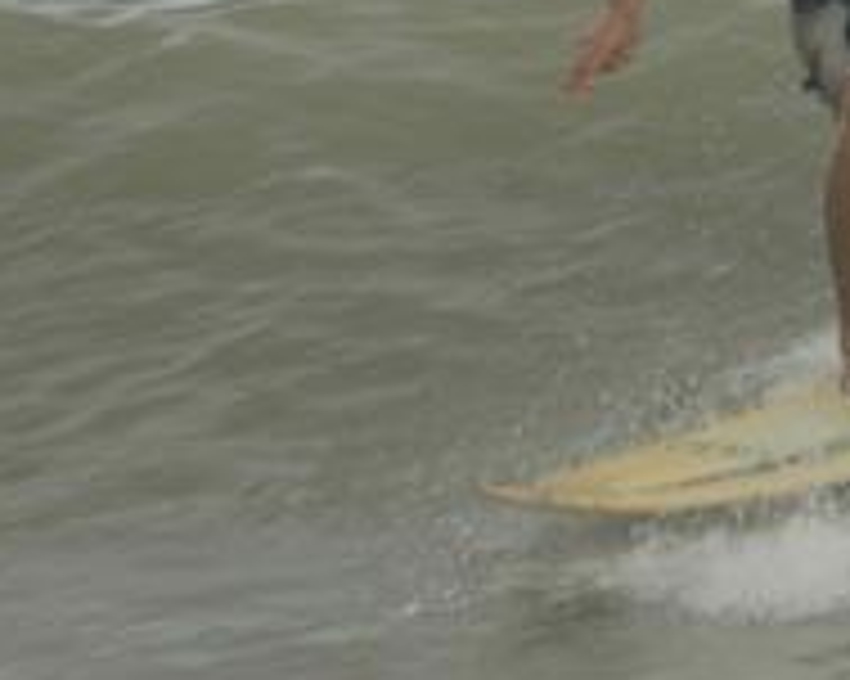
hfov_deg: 1.2
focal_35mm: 1639
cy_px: -131
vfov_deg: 0.9
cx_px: 607
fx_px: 41211
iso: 100
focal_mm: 400
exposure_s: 1/100
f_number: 4
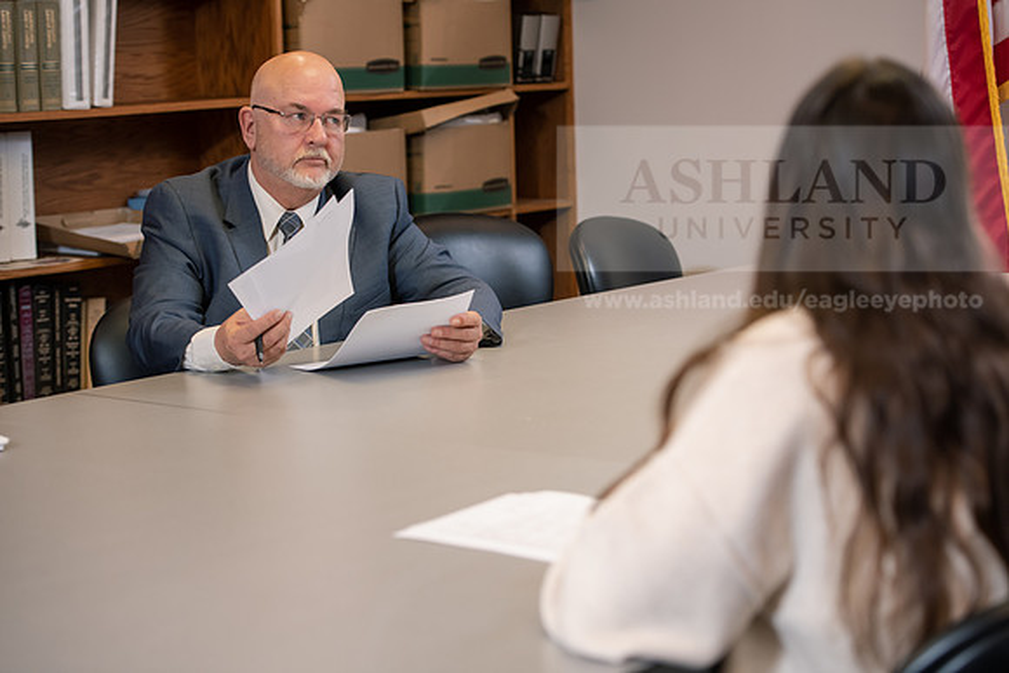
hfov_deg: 28.8
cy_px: 336
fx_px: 1962
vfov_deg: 19.5
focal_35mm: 70
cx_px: 504
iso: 1250
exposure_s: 1/160
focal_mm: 70
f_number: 3.5
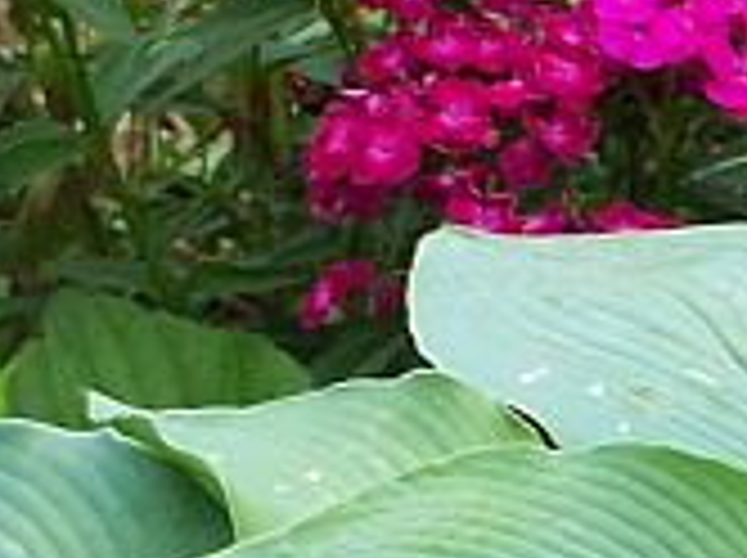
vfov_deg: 3.3
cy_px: 1154
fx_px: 9546
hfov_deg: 4.5
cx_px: 1130
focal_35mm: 443
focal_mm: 17.5
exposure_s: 1/180
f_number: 3.2
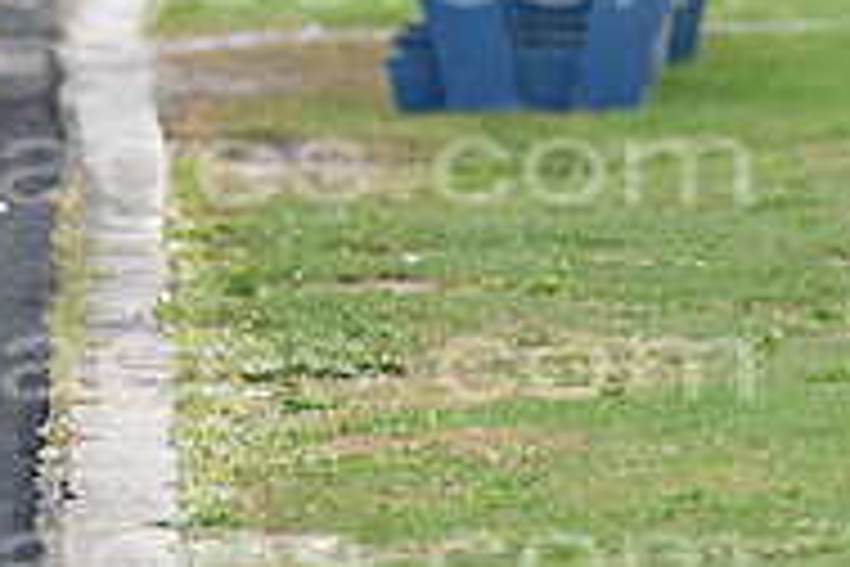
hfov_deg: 1.5
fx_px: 32581
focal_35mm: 1380
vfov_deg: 1.0
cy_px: -124
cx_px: -265
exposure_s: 1/1600
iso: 3200
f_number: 4
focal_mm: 300
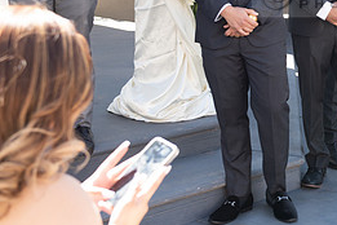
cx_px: 364
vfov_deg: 12.2
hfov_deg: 17.8
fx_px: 1039
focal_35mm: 111
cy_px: -14
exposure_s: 1/80
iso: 100
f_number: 5
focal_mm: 50
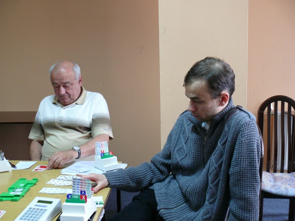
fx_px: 315
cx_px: 148
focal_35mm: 37
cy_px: 110
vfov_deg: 38.7
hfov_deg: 50.1
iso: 200
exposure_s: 1/13
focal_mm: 7.9
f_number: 2.8
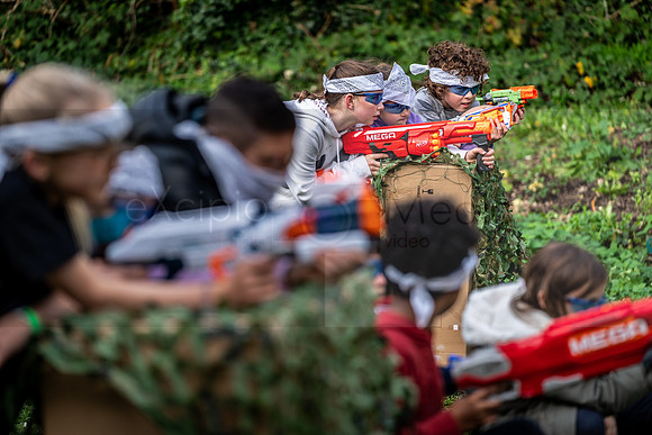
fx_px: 2391
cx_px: 326
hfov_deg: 15.5
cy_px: 218
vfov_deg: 10.4
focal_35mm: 132
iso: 100
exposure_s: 1/500
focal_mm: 132
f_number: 2.8
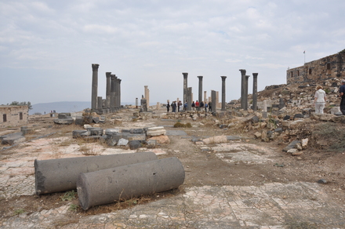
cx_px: 172
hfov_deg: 67.5
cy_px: 114
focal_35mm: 27
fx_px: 258
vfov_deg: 47.8
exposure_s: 1/320
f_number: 10
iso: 200
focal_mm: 18
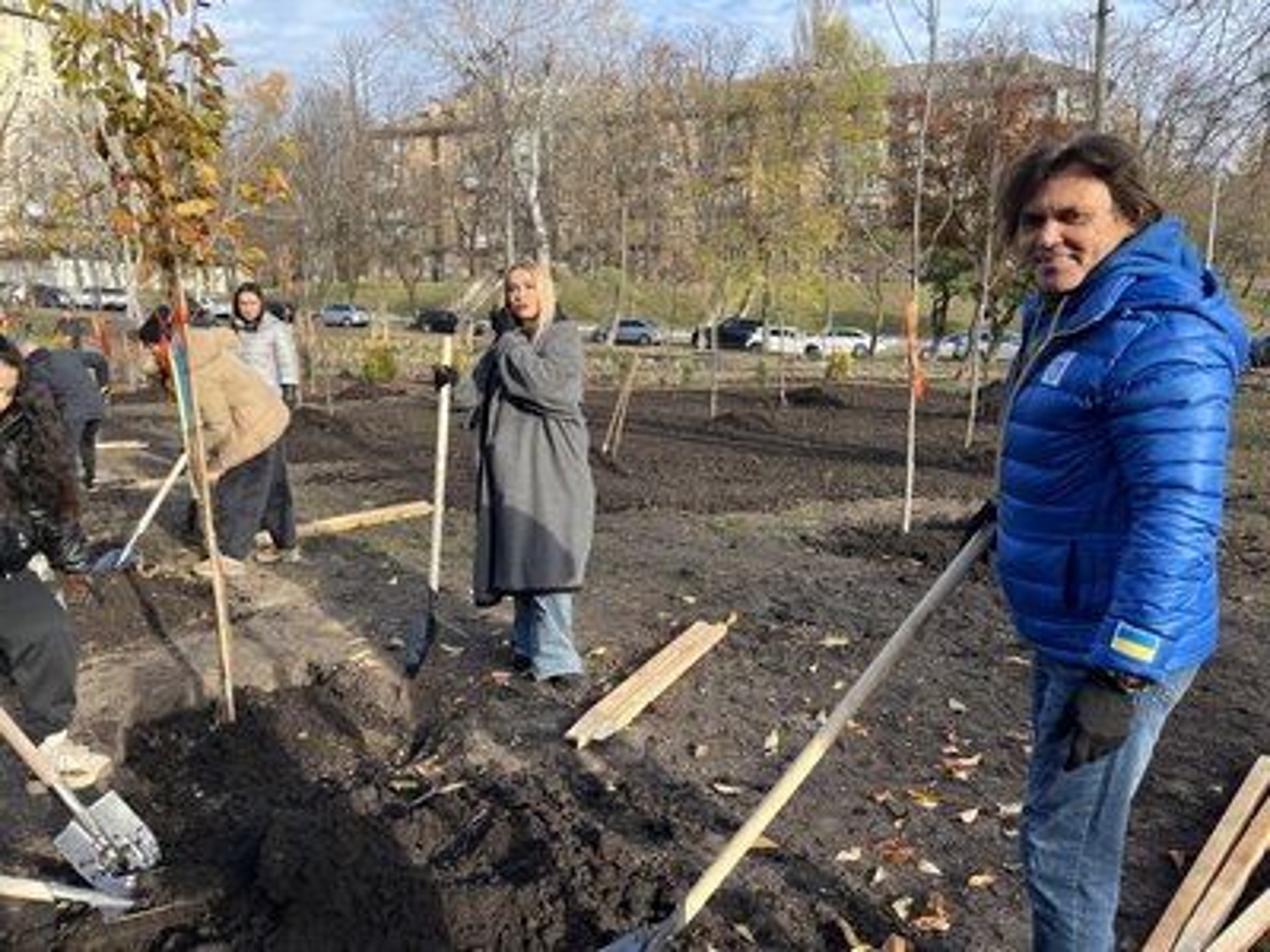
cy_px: 476
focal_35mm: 26
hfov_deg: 67.3
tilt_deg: -10.3
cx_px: 635
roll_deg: -0.5
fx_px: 954
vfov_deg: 53.1
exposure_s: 1/761
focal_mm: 5.1
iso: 50
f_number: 1.6
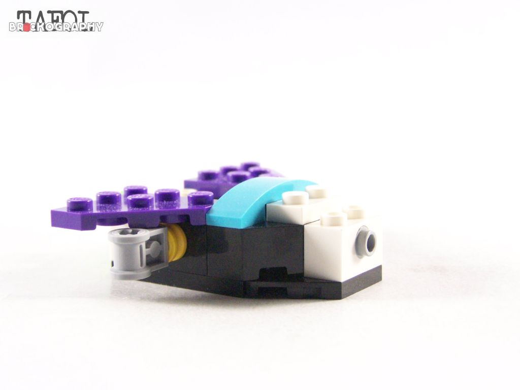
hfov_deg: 29.0
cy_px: 195
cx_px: 260
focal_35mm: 67
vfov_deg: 21.9
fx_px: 1006
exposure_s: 1/60
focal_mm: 11.1
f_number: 3.2
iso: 400
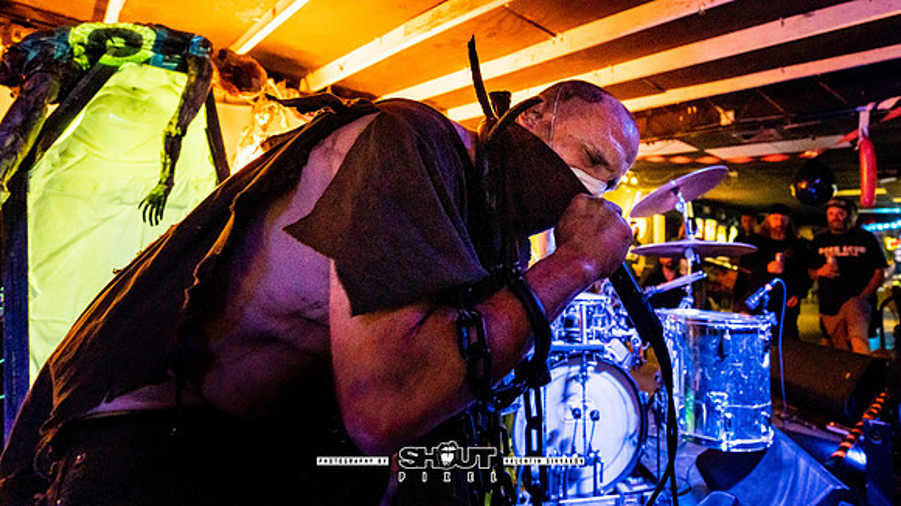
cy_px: 165
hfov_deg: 91.4
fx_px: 430
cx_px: 545
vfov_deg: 59.5
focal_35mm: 18
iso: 3200
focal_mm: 14
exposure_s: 1/200
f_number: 2.8
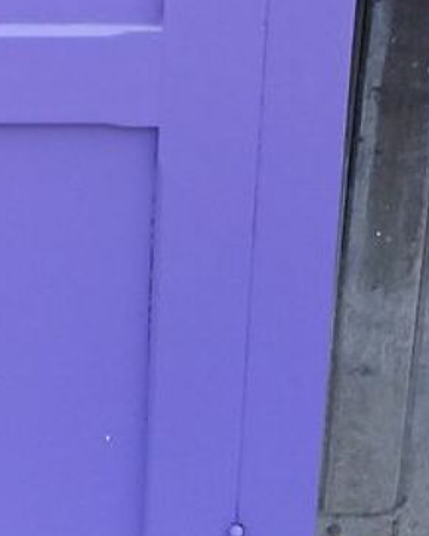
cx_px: -107
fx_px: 1538
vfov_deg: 19.2
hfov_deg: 15.2
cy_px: 2
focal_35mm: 97
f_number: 1.9
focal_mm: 2.91
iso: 50
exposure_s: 1/100
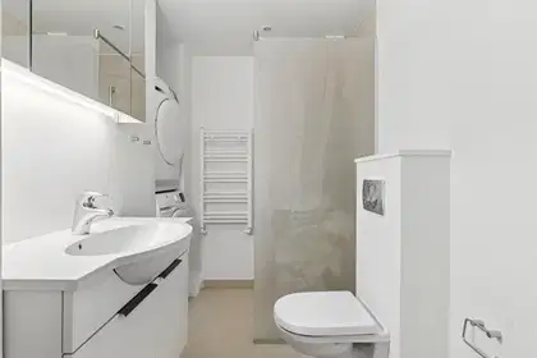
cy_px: 179
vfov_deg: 65.2
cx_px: 268
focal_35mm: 19
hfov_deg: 87.7
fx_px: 280
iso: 400
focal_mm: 12.5
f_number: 8
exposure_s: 1/40
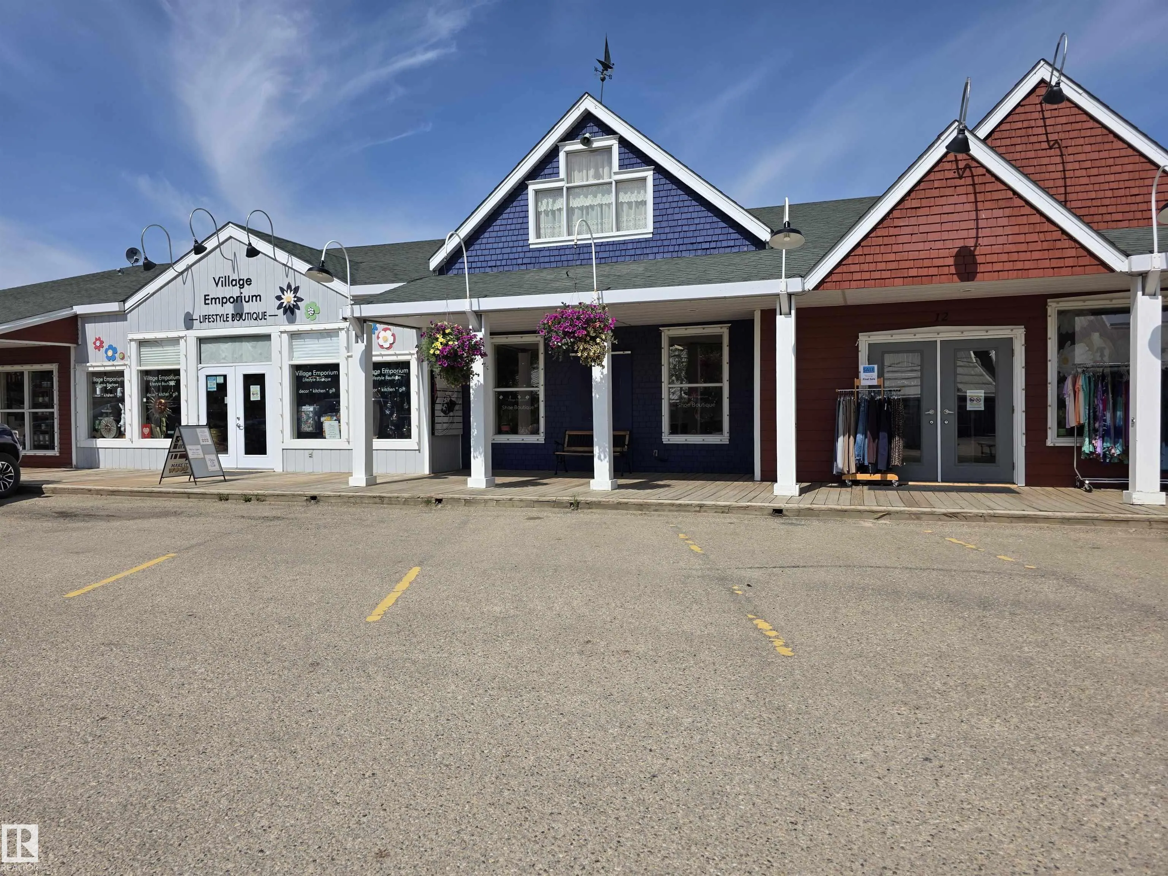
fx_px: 776
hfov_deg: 73.9
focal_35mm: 23
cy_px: 438
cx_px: 584
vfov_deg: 58.9
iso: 64
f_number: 1.7
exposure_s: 1/7944
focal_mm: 6.3
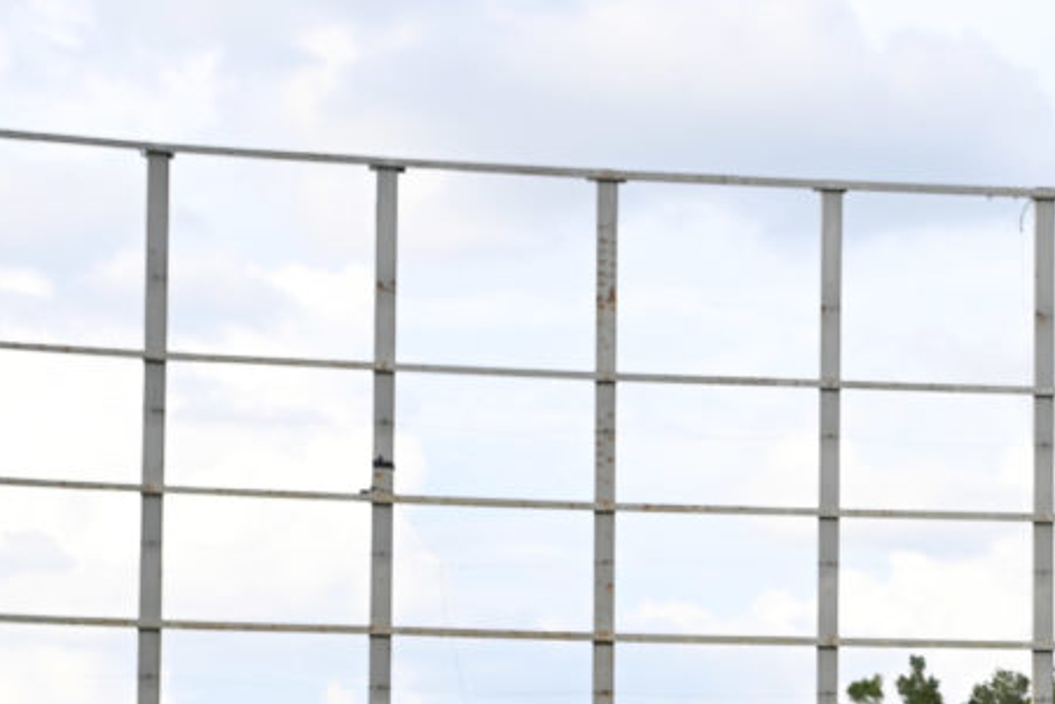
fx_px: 2814
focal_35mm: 96
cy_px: 793
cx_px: 1062
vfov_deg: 13.9
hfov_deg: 20.5
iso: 200
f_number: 5.6
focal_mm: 38
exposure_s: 1/1000
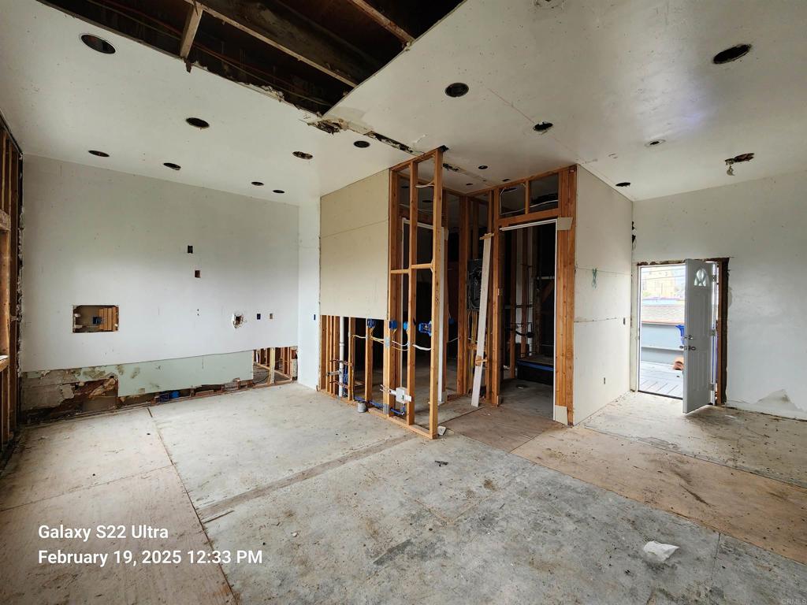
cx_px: 404
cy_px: 302
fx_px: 303
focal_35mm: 13
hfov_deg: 106.2
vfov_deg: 89.9
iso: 100
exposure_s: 1/120
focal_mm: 2.2
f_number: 2.2
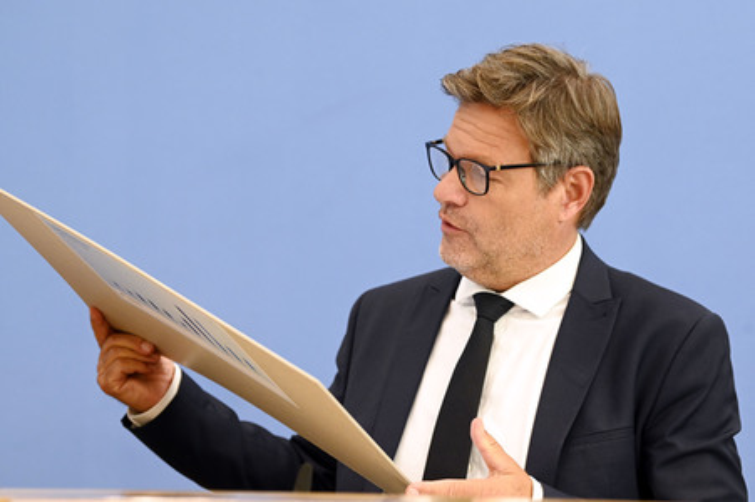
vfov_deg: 13.4
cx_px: 378
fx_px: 2138
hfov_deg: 20.0
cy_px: 251
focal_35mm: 102
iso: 3200
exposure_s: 1/1000
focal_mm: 102
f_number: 5
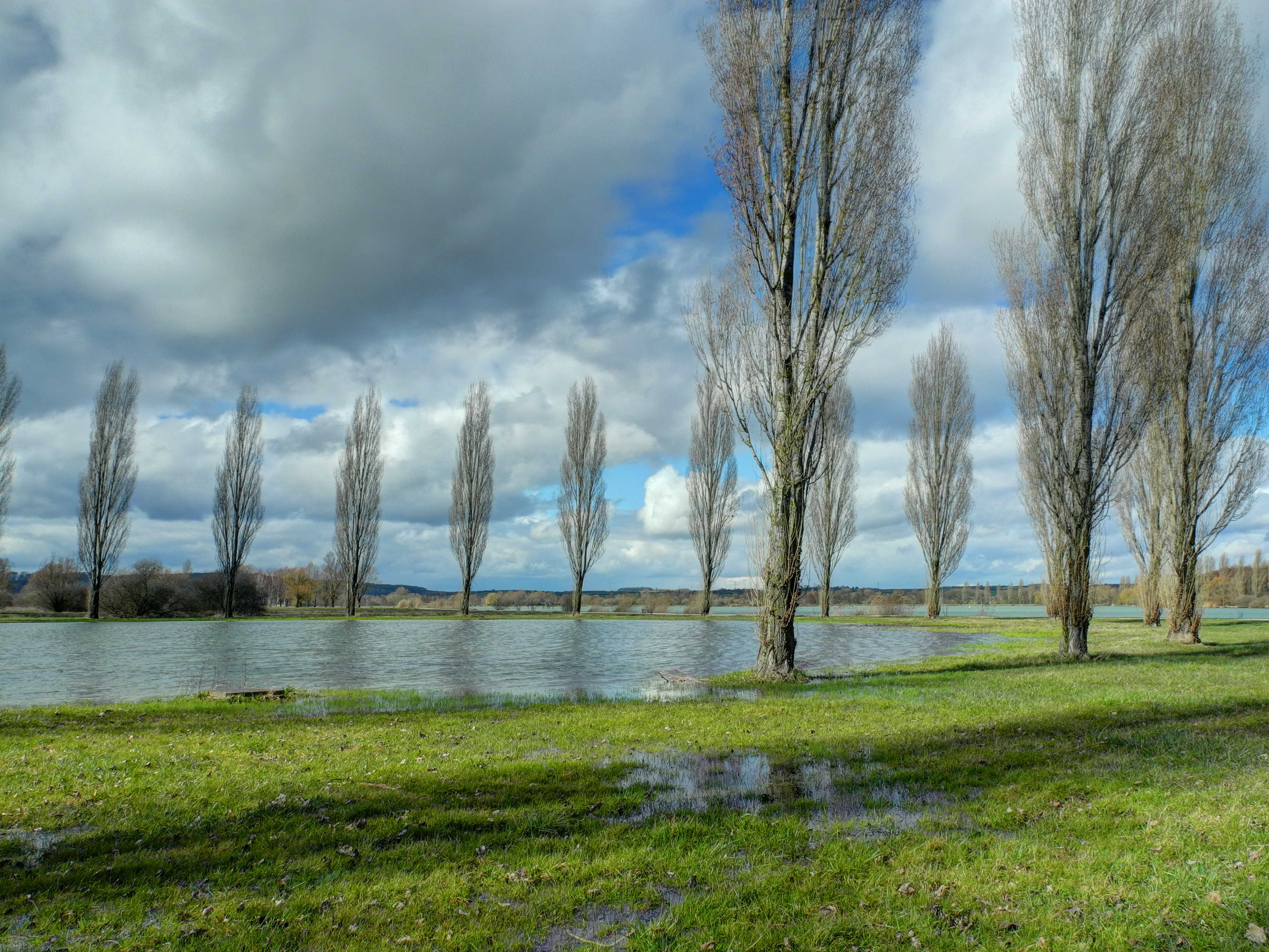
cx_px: 634
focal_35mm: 28
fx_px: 1027
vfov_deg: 49.8
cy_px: 476
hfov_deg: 63.4
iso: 100
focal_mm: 6
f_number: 6.3
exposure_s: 1/500
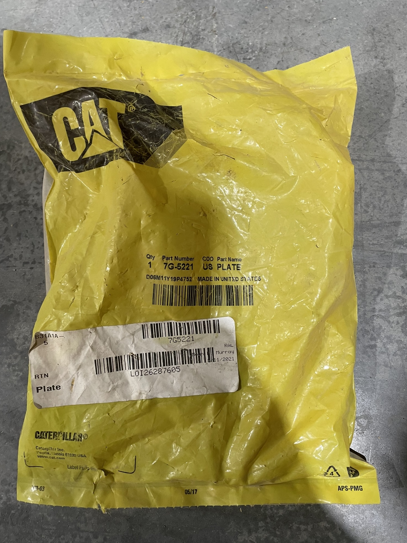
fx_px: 423
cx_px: 199
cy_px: 281
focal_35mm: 27
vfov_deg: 65.3
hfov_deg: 51.4
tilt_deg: -77.6
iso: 250
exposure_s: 1/60
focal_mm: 4.2
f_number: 1.6
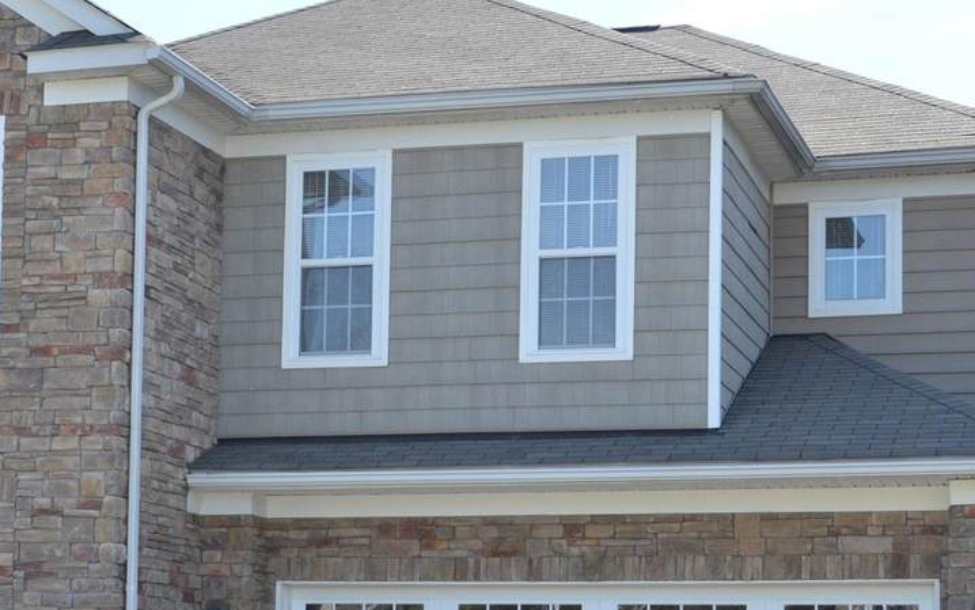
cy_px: 533
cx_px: 293
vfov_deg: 14.9
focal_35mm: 87
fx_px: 2312
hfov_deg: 23.7
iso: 1000
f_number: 13
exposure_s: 1/640
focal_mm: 32
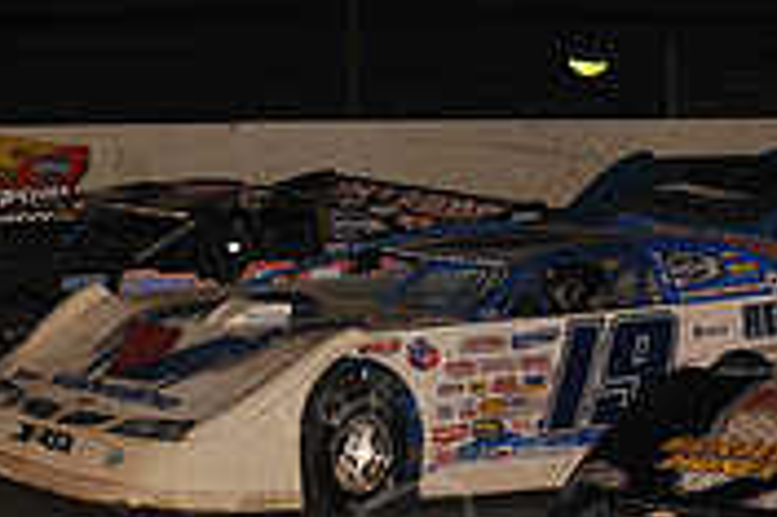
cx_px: 380
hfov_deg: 7.8
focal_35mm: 263
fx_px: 5671
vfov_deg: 5.2
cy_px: 247
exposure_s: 1/320
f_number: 6.3
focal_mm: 80
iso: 800
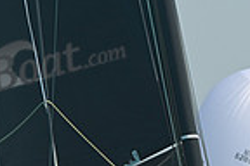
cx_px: 217
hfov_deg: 3.0
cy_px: 302
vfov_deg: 2.0
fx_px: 4743
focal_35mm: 683
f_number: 8
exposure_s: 1/1250
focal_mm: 170
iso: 320
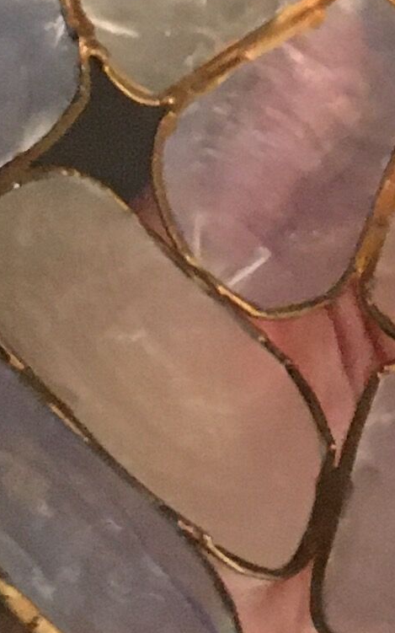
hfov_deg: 7.7
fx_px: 2844
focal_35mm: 165
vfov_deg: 11.6
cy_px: -579
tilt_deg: -42.7
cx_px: 753
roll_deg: +0.7
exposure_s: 1/17
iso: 400
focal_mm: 4.15
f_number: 2.2
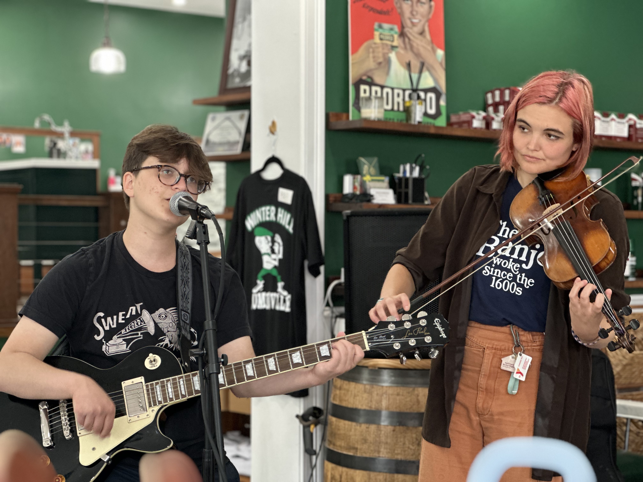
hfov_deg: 25.3
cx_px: 322
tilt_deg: +0.7
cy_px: 241
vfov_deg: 19.1
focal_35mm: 77
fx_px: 1430
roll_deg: +0.0
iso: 250
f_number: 2.8
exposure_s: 1/40
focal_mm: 9
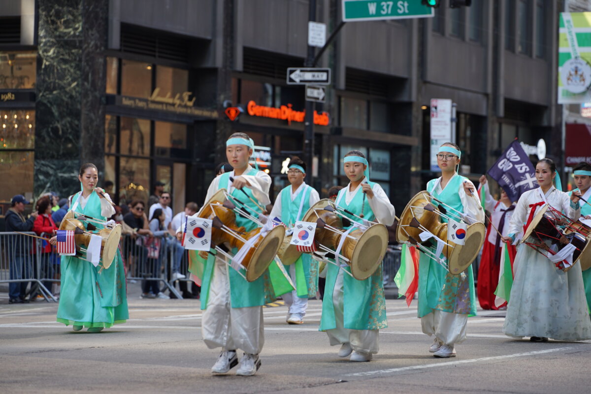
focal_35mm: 150
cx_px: 296
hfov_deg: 13.7
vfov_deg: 9.1
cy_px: 197
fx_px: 2462
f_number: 4
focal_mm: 150
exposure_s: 1/160
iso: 125
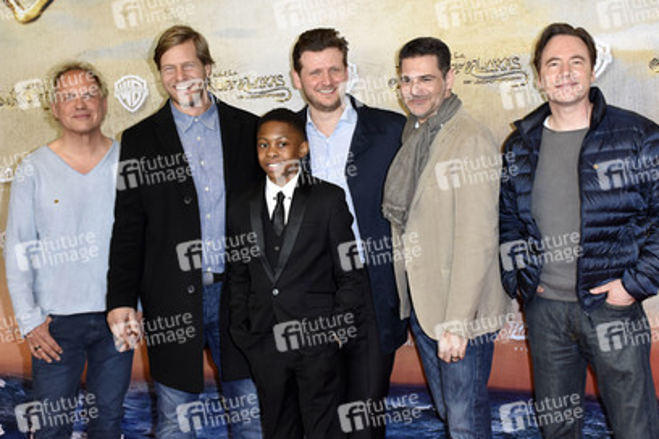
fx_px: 970
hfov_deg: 37.5
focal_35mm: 53
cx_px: 337
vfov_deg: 25.5
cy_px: 211
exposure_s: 1/100
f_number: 6.3
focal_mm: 32
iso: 640
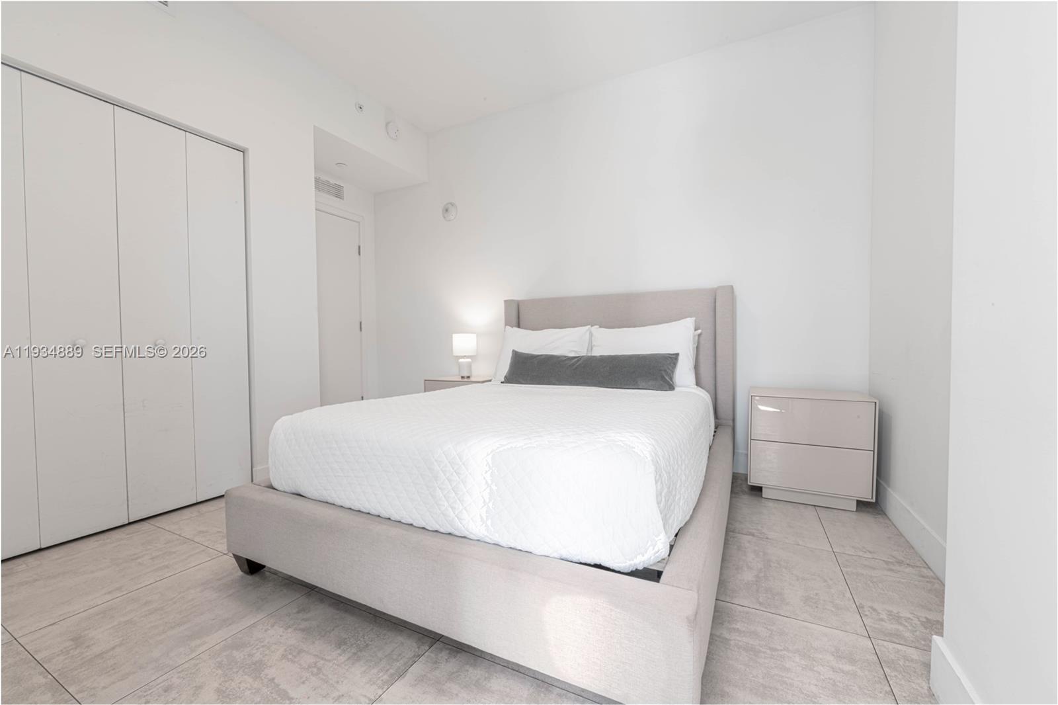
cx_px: 529
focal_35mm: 14
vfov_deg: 81.2
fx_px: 411
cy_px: 352
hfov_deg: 104.3
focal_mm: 14
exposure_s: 1/6
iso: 400
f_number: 11
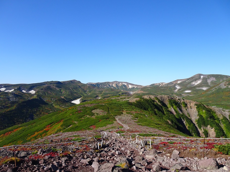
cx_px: 115
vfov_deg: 56.8
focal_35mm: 24
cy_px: 86
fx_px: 159
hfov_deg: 71.6
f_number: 3.5
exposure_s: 1/800
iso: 80
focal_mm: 4.1
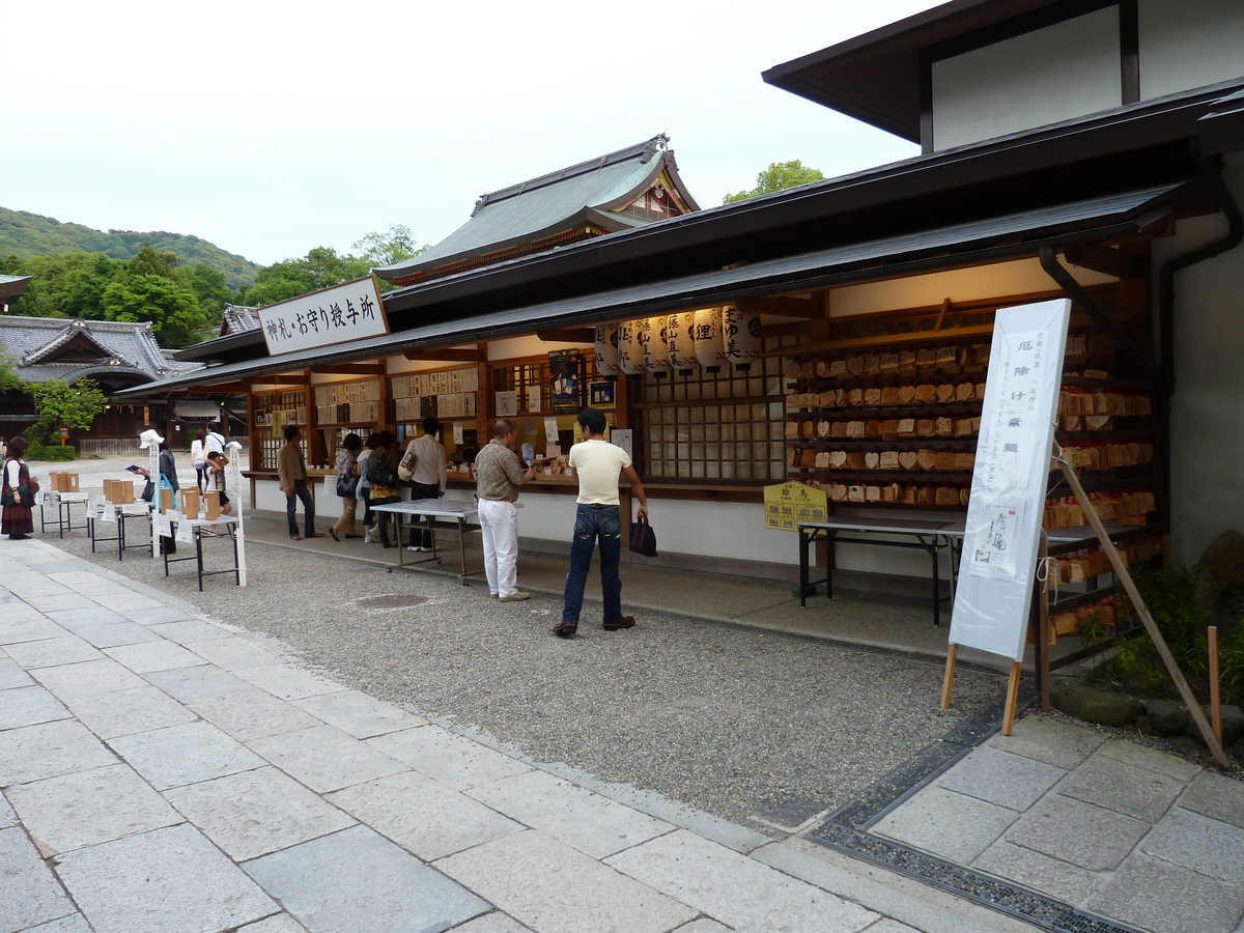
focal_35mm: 25
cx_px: 622
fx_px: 898
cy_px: 466
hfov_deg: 69.4
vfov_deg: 54.9
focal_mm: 4.1
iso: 80
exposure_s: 1/100
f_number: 3.3
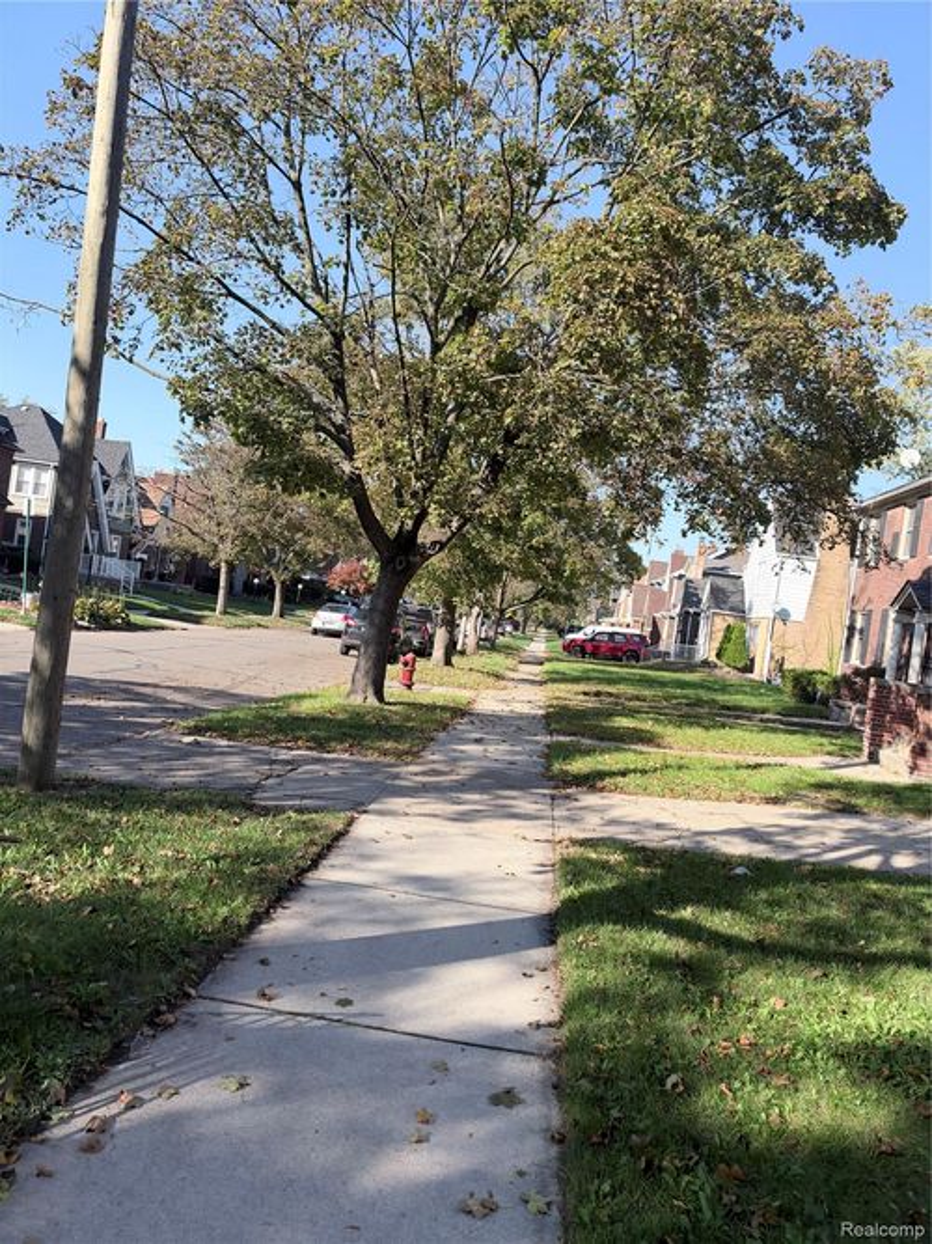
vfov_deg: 71.6
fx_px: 862
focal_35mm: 24
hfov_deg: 56.8
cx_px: 466
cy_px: 622
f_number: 1.8
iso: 100
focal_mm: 6.93
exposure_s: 1/2033
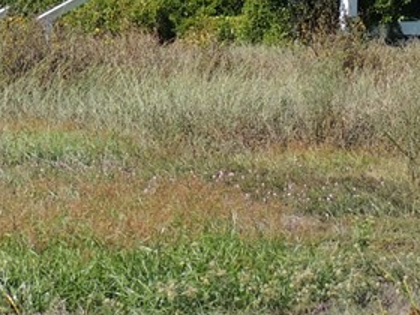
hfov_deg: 12.1
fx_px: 1905
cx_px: 576
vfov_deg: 9.2
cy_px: -170
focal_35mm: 157
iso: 100
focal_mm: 7.6
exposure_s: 1/1000
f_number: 3.4
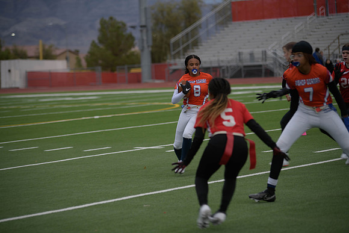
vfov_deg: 10.6
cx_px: 174
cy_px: 116
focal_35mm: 130
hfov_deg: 15.8
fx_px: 1261
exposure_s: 1/200
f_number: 2.8
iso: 140
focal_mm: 130
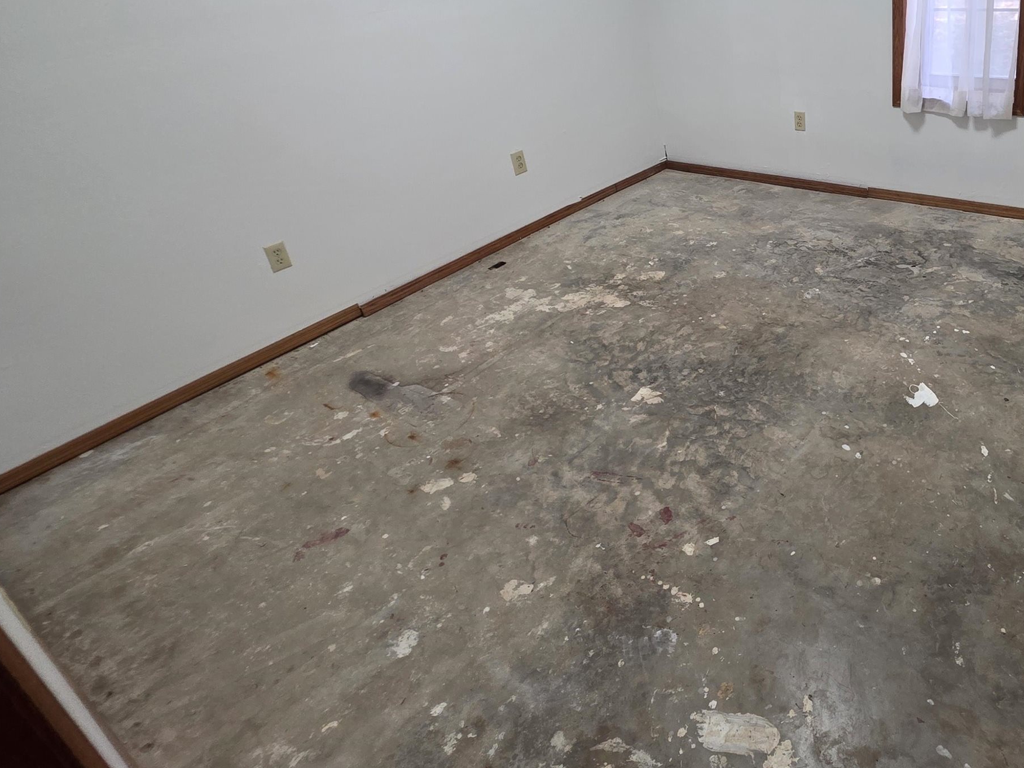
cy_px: 240
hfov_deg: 70.8
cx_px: 778
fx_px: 651
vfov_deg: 59.3
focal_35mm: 22
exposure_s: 1/60
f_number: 1.9
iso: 250
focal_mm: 2.2
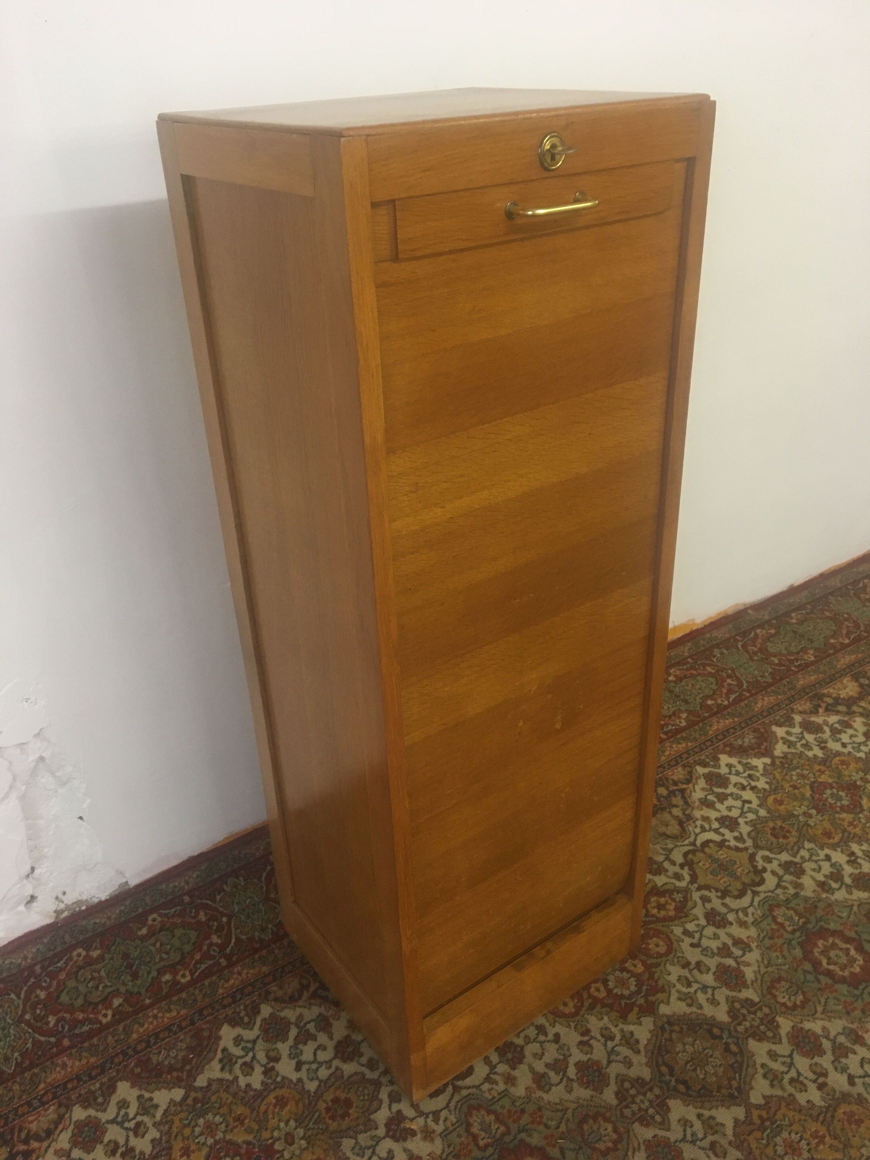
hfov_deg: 48.2
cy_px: 580
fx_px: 972
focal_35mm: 29
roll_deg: +3.2
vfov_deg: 61.7
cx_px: 435
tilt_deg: -28.9
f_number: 2.2
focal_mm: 4.15
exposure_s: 1/33
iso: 160
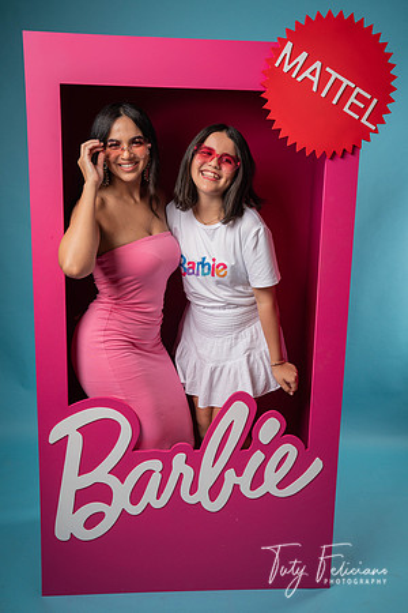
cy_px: 306
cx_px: 204
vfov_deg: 54.4
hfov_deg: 37.9
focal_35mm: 35
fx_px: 595
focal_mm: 35
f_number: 6.3
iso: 250
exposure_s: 1/200
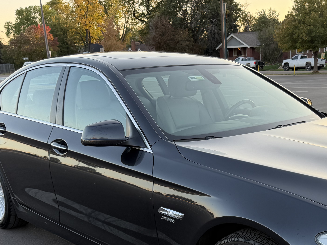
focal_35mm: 49
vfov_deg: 28.5
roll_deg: +2.7
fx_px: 463
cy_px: 220
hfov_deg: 38.3
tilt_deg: -18.9
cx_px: 228
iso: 80
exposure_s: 1/280
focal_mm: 6.76
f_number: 1.78
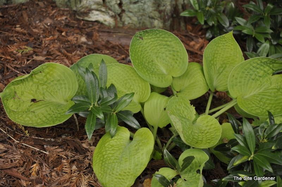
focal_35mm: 158
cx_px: 141
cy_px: 94
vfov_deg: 8.7
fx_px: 1233
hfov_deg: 13.1
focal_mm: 105
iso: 280
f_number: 5.6
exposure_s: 1/125
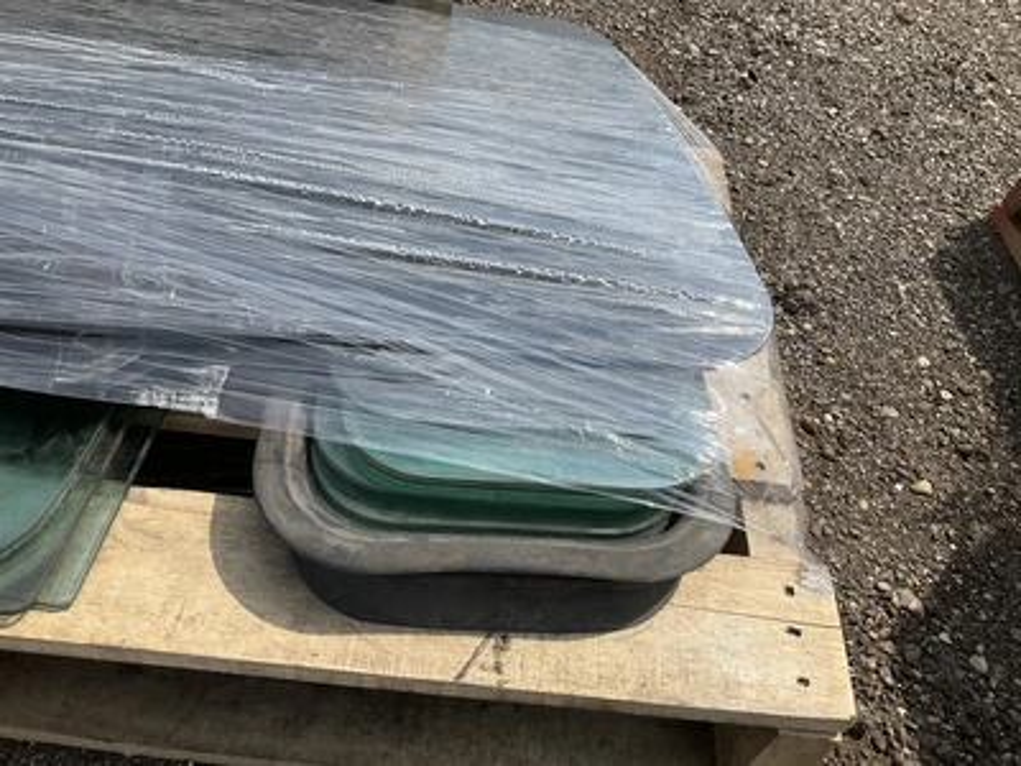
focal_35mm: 29
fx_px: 855
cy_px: 383
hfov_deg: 61.7
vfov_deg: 48.2
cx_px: 510
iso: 25
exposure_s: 1/2058
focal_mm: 3
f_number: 1.8
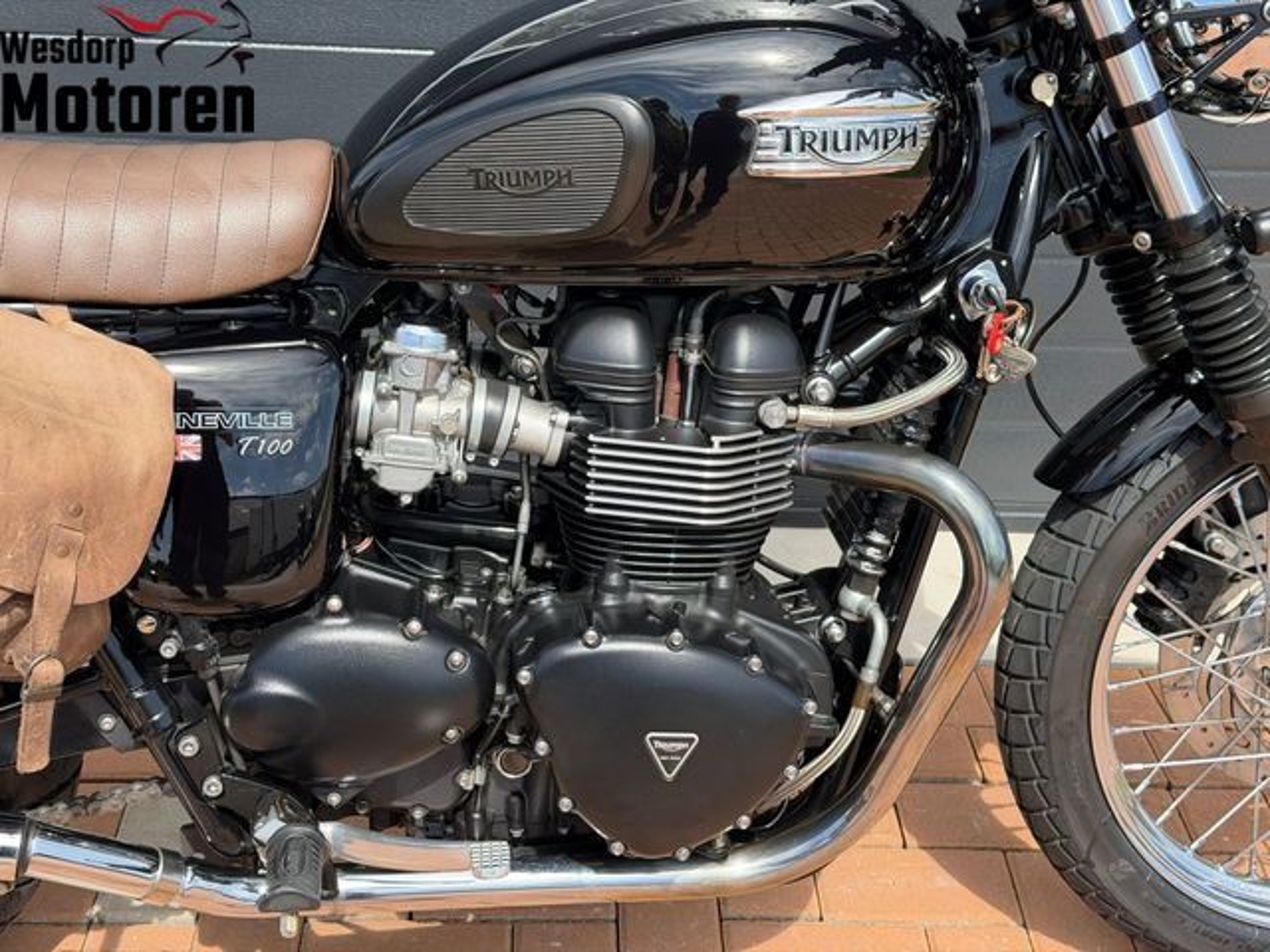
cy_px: 476
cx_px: 635
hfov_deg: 39.7
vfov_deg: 30.3
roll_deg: -2.9
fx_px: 1761
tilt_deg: -27.6
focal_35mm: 48
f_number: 1.78
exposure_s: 1/1931
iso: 100
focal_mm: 6.76
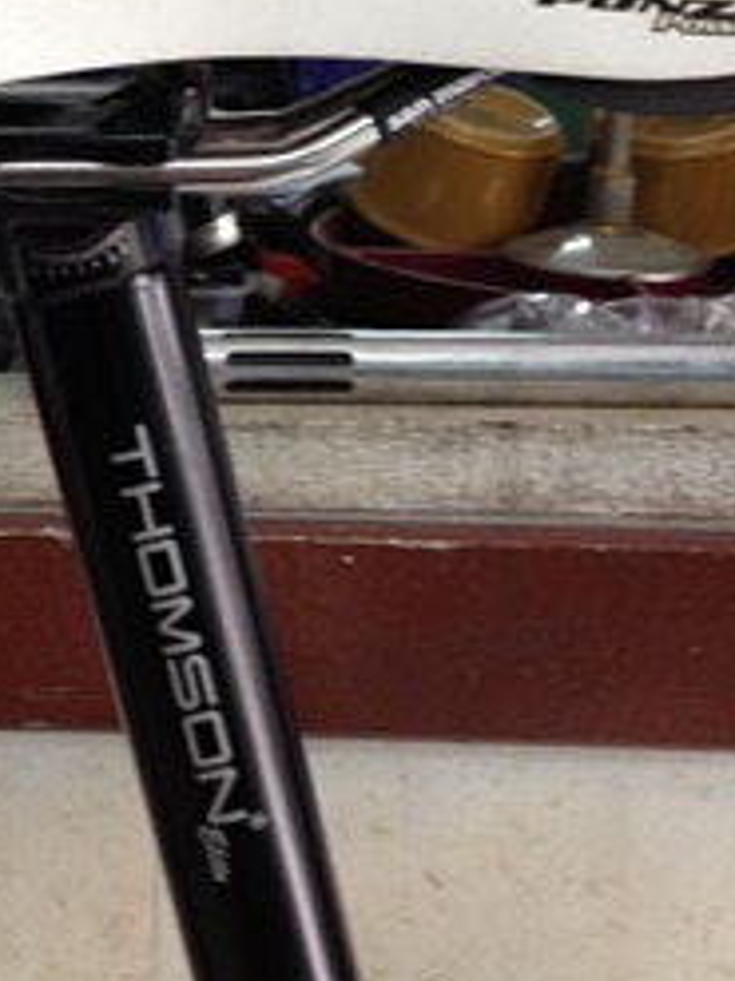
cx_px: 107
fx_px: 2408
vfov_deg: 23.0
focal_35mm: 85
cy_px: 346
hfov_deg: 17.2
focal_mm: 4.28
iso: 100
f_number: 2.4
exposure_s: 1/20
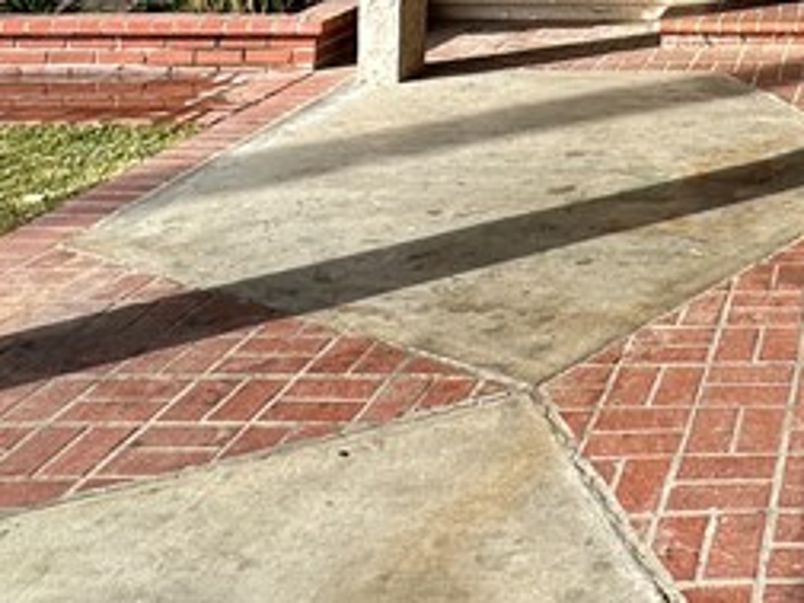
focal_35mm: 57
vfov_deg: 22.0
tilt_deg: +1.6
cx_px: 964
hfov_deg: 29.2
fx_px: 1324
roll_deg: -0.8
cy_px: -258
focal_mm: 2.22
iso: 40
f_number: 2.2
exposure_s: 1/458
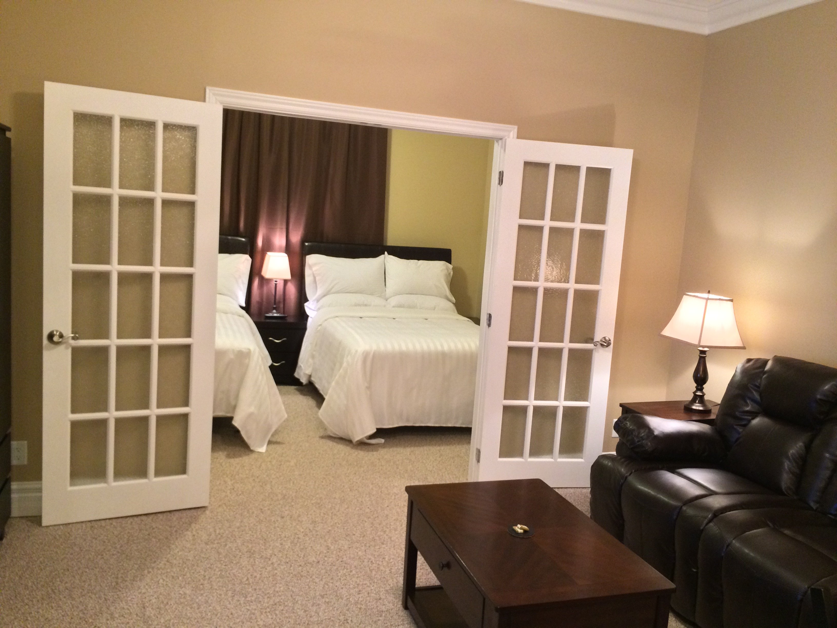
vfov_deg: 48.2
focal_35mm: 29
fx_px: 701
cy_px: 314
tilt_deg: -6.9
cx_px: 418
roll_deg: -3.8
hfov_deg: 61.7
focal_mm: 4.15
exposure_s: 1/30
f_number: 2.2
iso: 250
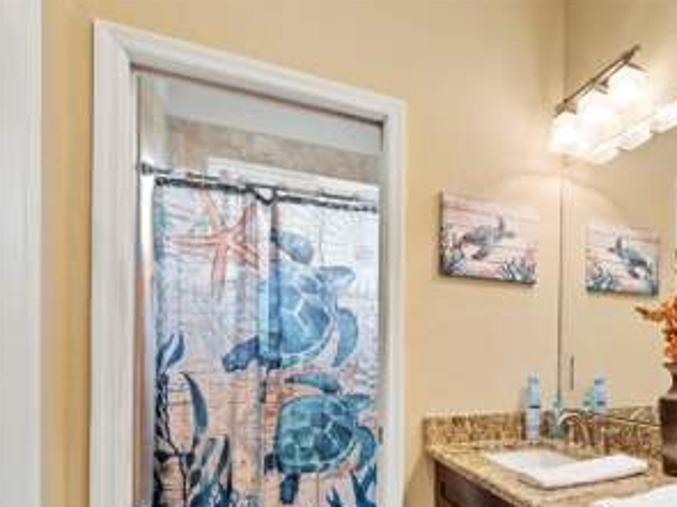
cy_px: 352
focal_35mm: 25
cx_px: 539
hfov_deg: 63.6
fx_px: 489
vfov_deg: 53.4
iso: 100
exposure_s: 1/2.5
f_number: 8
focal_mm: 16
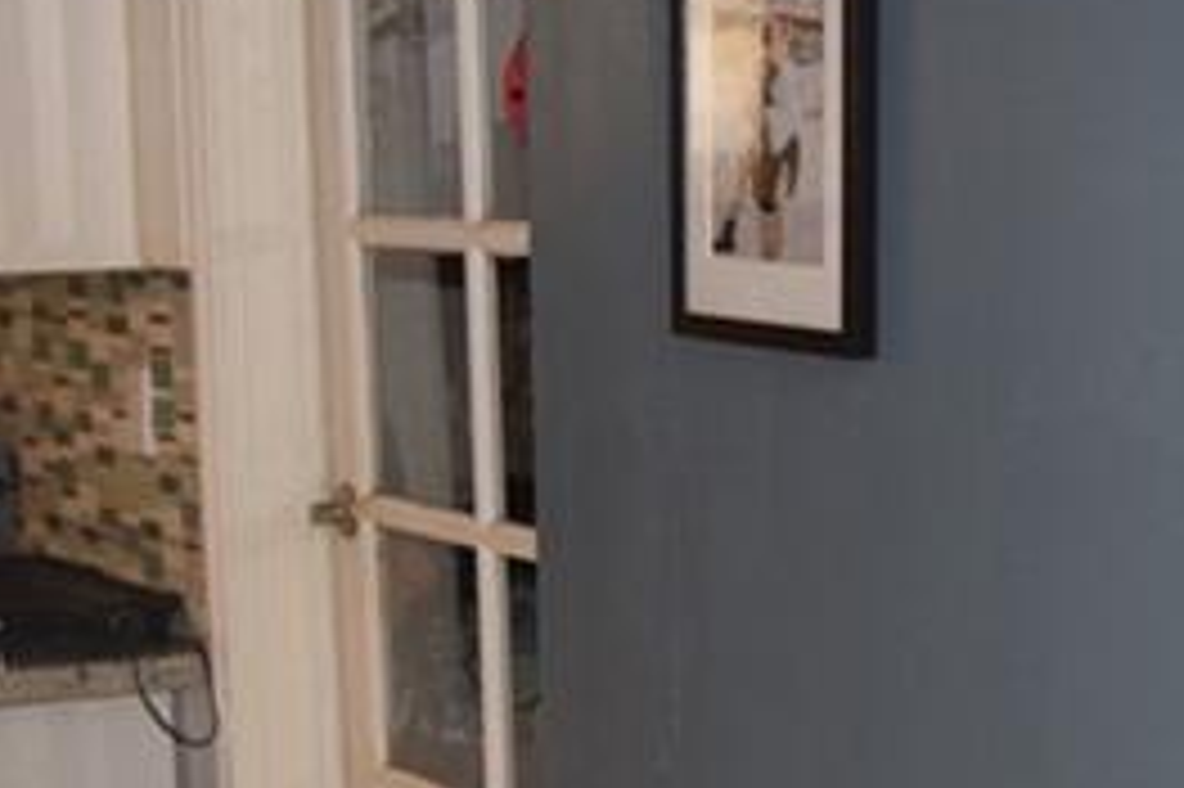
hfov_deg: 19.3
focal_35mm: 105
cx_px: 932
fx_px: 3451
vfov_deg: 12.7
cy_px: 964
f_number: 3.5
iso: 900
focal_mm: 18
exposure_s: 1/60
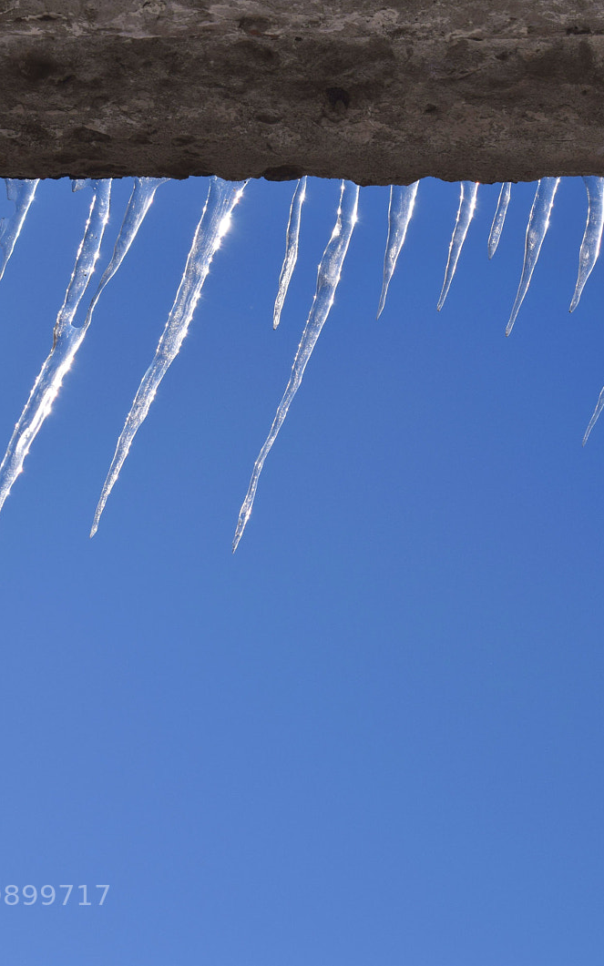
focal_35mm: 127
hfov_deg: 10.3
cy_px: 482
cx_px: 363
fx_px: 3339
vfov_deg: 16.5
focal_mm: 55
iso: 200
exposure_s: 1/1000
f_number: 10
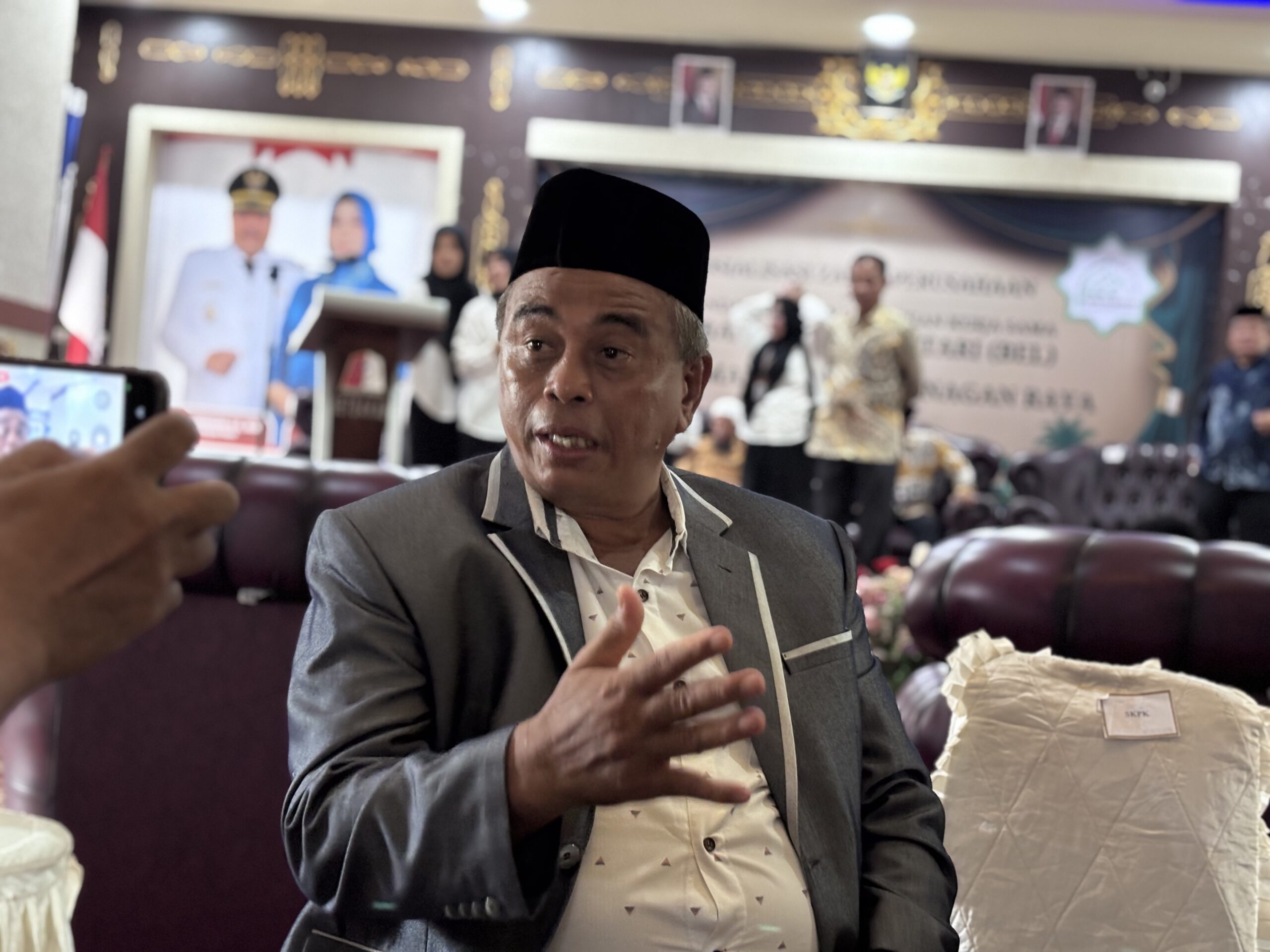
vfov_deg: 28.0
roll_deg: -5.8
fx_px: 1908
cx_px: 635
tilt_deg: +1.2
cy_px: 476
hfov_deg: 36.8
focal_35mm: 52
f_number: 1.6
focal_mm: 5.96
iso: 250
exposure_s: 1/25
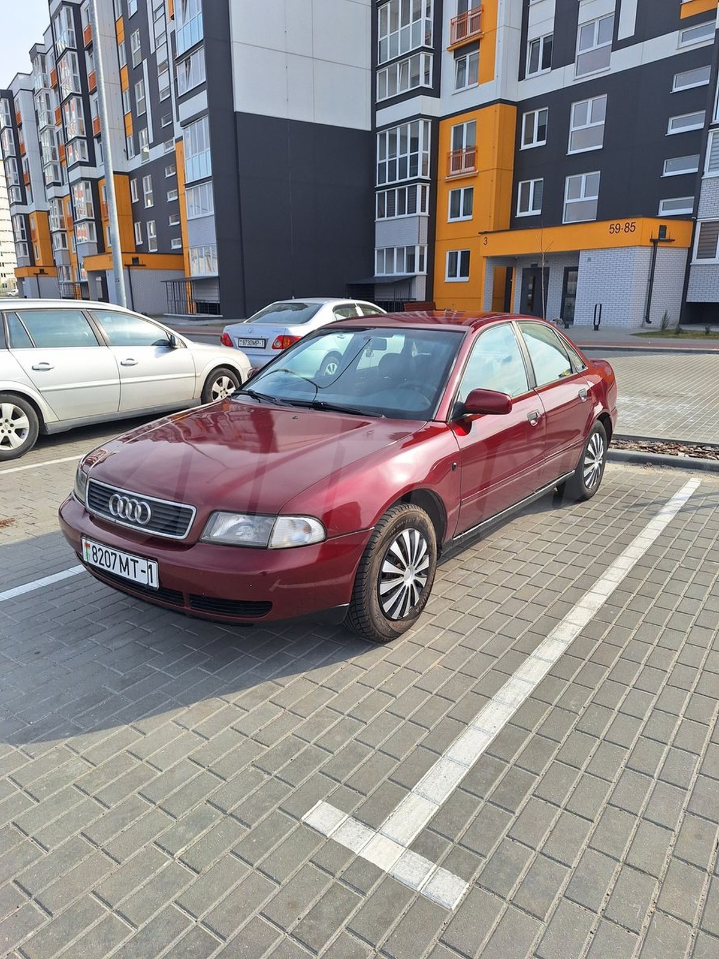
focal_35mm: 23
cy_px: 480
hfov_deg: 58.9
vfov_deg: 73.9
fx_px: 637
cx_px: 360
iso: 40
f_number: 1.8
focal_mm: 5.54
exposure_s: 1/2028
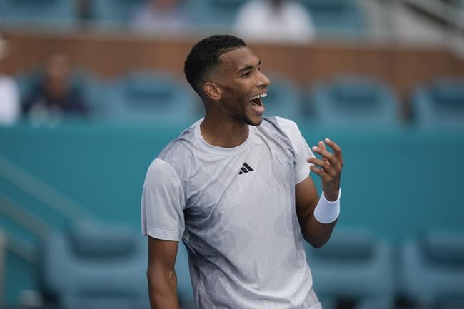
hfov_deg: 5.2
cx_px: 232
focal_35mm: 400
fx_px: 5154
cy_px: 154
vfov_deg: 3.4
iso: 400
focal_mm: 400
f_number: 2.8
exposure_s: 1/4000
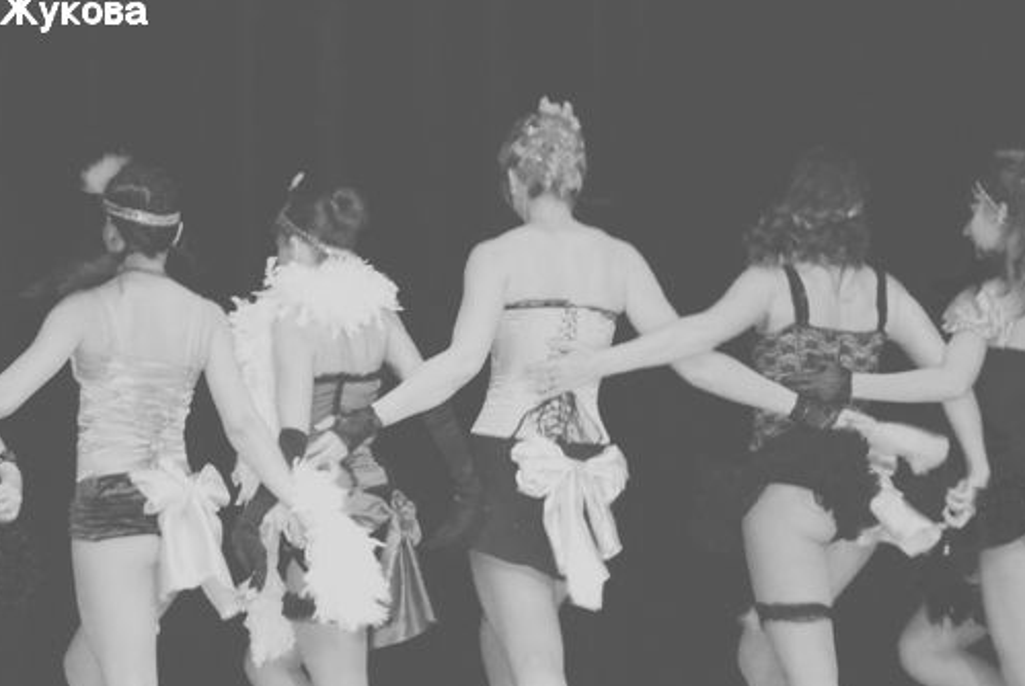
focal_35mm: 176
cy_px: 579
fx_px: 5014
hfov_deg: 11.6
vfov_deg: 7.8
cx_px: 170
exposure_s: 1/60
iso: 1600
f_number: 5
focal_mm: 65
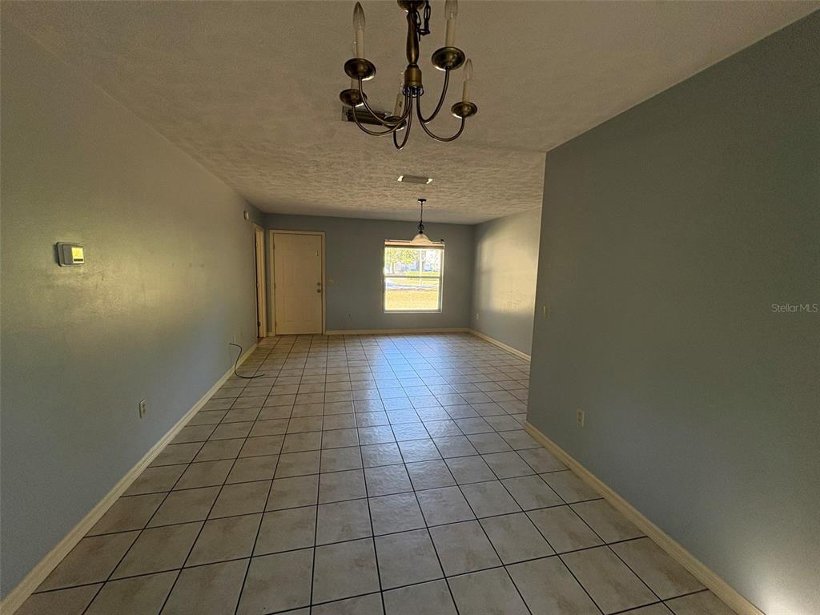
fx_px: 332
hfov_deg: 102.1
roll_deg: -2.6
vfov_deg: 85.7
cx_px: 410
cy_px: 308
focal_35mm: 14
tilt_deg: -4.3
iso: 250
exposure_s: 1/87
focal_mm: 2.22
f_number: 2.2
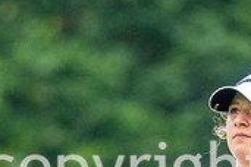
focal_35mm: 1527
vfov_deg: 0.9
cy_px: 262
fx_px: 10646
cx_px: 178
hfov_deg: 1.4
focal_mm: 300
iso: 400
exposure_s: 1/2000
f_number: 4.5
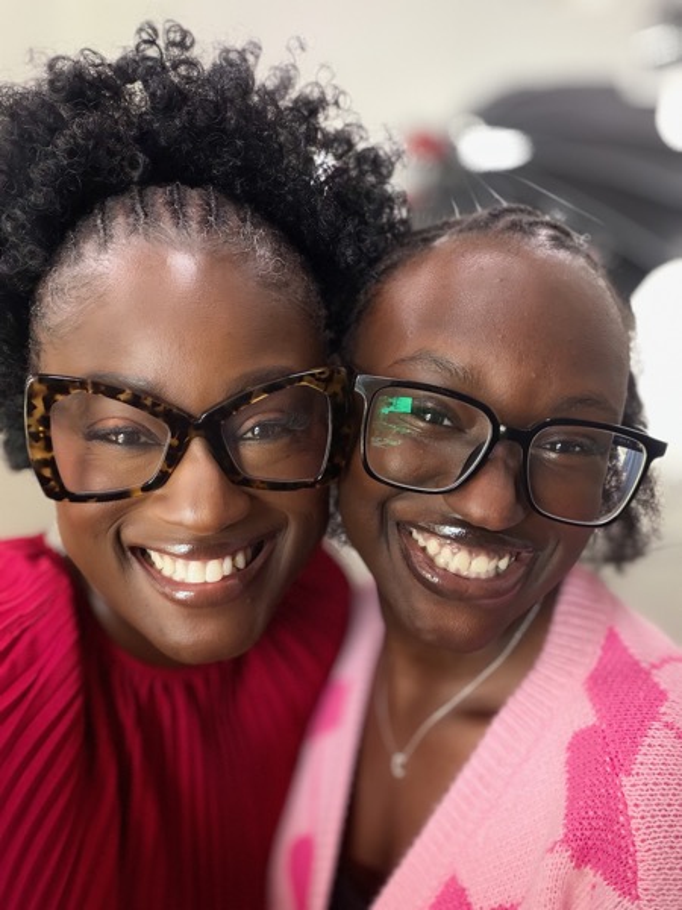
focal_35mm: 30
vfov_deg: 60.0
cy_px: 455
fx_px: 788
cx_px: 341
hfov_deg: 46.8
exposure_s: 1/60
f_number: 1.9
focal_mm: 2.71
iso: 200
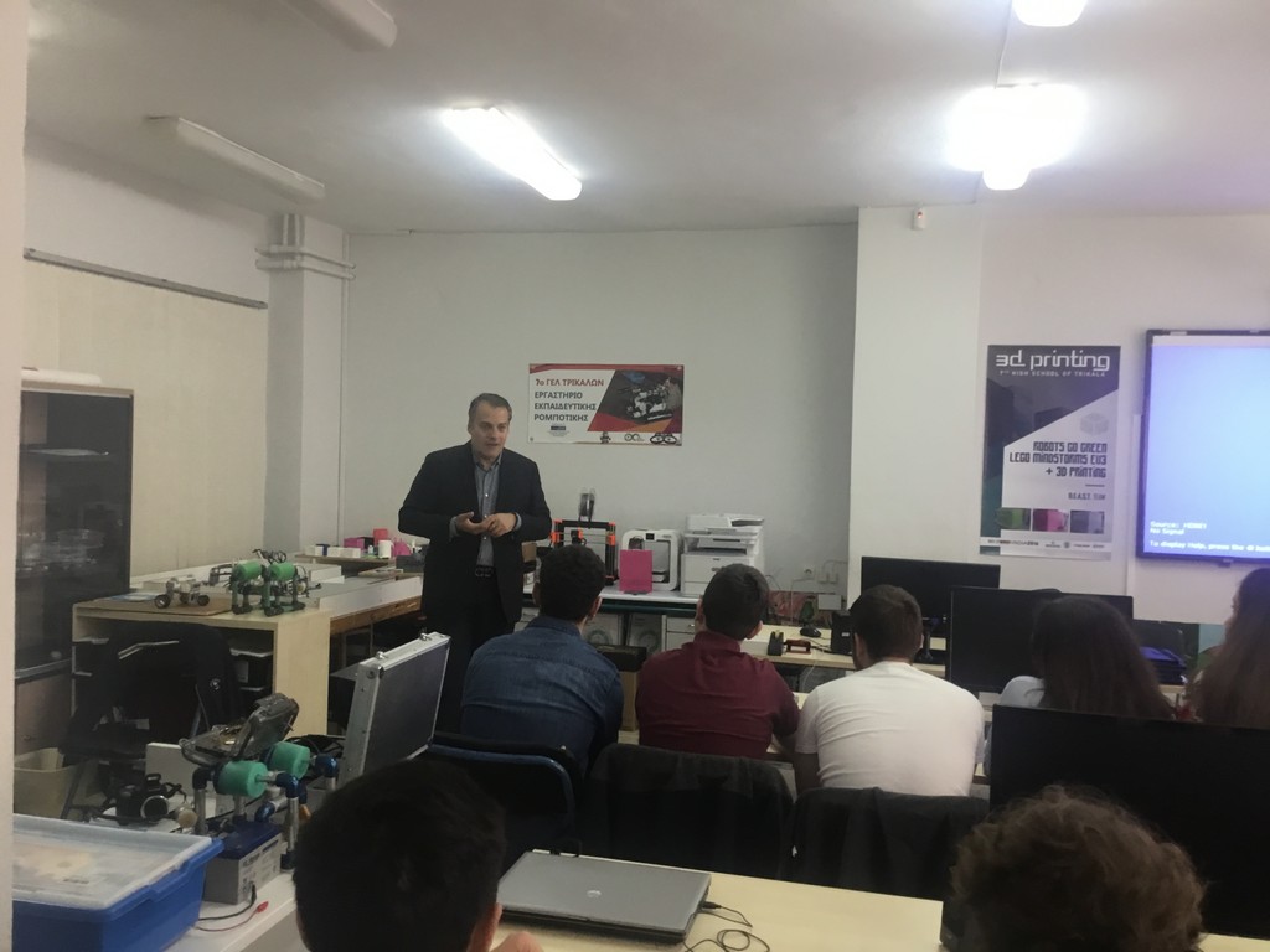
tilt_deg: -1.0
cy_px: 476
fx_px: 1137
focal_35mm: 31
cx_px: 635
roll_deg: -1.2
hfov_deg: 58.4
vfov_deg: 45.4
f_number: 2.4
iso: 100
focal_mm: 3.3
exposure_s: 1/33
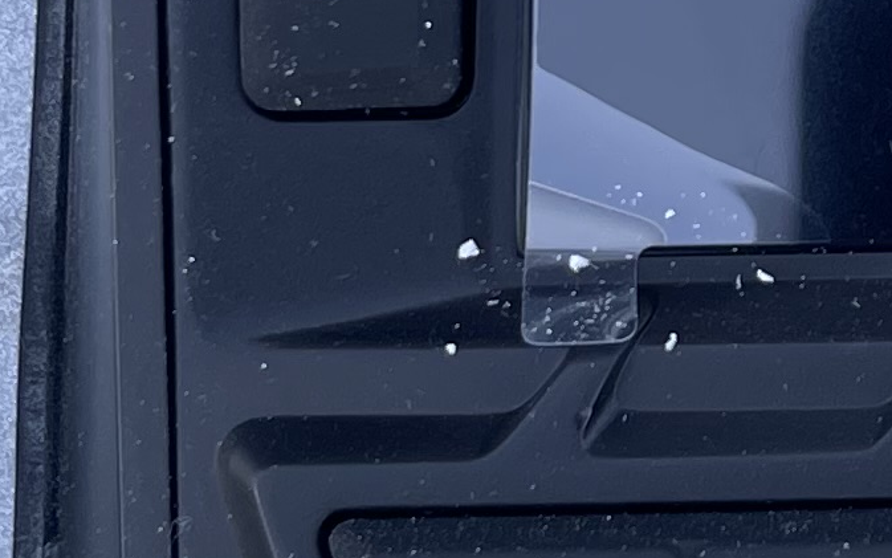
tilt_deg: -70.5
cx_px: 1213
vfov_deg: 7.6
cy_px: -579
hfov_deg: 12.2
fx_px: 4012
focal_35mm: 165
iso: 32
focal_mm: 4.2
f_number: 1.6
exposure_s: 1/222
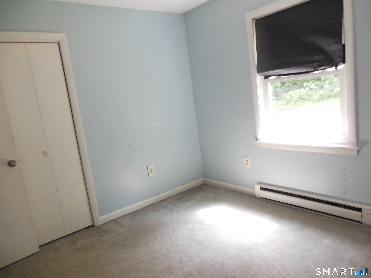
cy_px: 139
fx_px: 268
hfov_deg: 69.4
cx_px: 186
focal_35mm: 25
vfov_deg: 54.9
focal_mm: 4.5
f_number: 3.2
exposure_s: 1/30
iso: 200
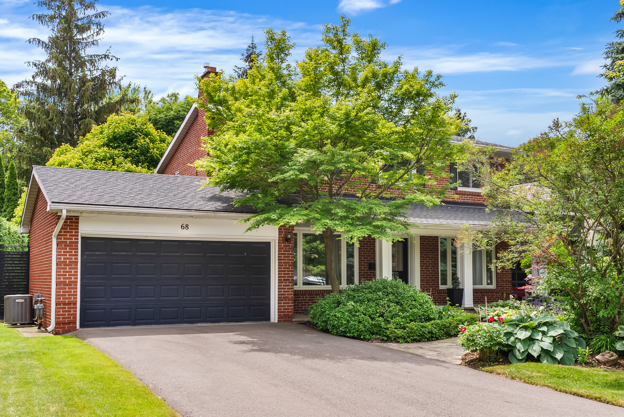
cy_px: 208
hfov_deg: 53.1
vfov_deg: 36.9
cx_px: 312
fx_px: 624
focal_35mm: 36
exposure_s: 1/40
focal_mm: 36
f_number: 7.1
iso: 200
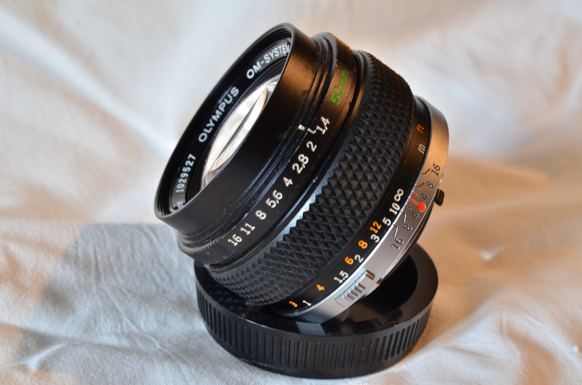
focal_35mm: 60
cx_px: 291
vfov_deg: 22.5
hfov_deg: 33.5
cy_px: 192
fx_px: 968
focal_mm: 40
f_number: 13
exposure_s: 1/20
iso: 800
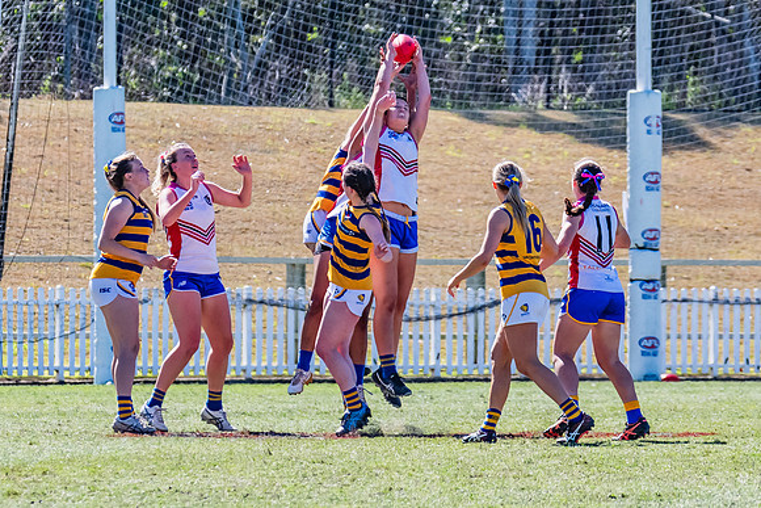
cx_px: 347
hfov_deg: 3.8
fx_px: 11450
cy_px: 197
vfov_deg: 2.5
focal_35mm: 542
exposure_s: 1/1600
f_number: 7.1
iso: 800
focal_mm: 240
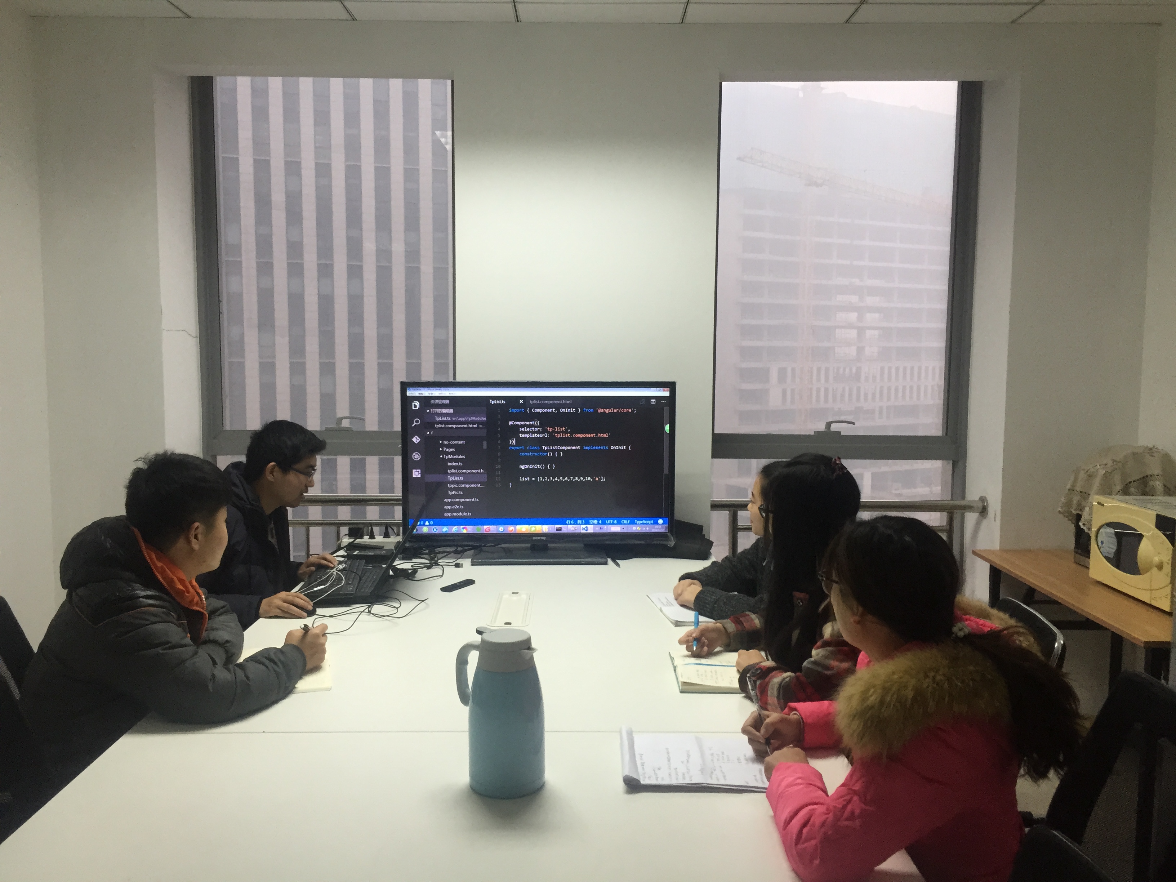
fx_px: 985
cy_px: 441
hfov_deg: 61.7
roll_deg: -0.9
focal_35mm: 29
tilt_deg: -5.8
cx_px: 588
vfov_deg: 48.2
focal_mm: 4.15
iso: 64
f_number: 2.2
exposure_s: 1/33
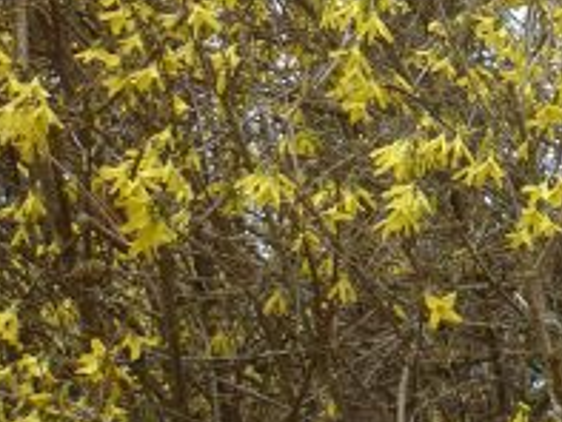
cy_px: 86
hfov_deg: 16.4
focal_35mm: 107
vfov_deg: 13.8
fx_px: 1738
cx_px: 896
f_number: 2.8
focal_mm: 5.5
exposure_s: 1/250
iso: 80
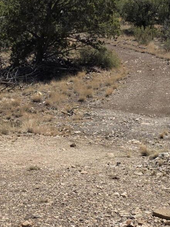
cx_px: 86
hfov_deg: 18.9
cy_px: 37
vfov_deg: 24.5
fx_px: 511
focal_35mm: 78
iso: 80
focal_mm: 6.3
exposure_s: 1/7333
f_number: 1.7
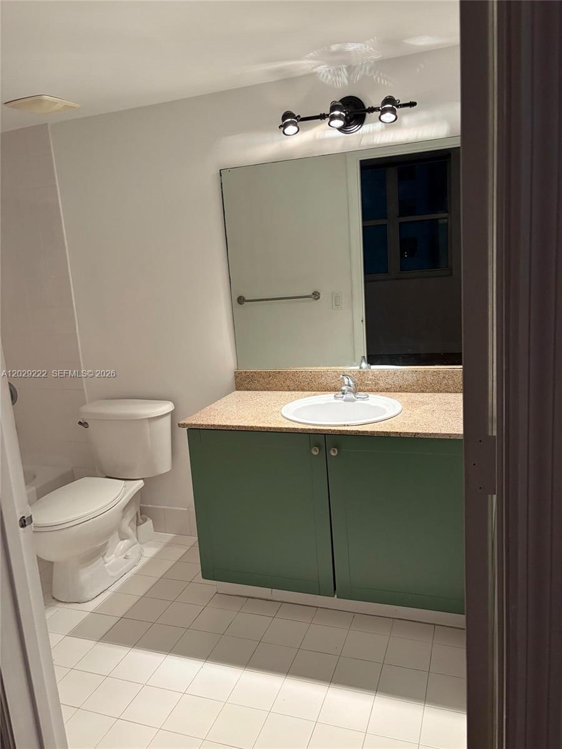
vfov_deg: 67.3
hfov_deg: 53.1
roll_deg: +4.7
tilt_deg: -11.2
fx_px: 563
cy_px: 374
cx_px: 281
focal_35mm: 26
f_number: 1.6
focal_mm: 5.96
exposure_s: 1/60
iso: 250
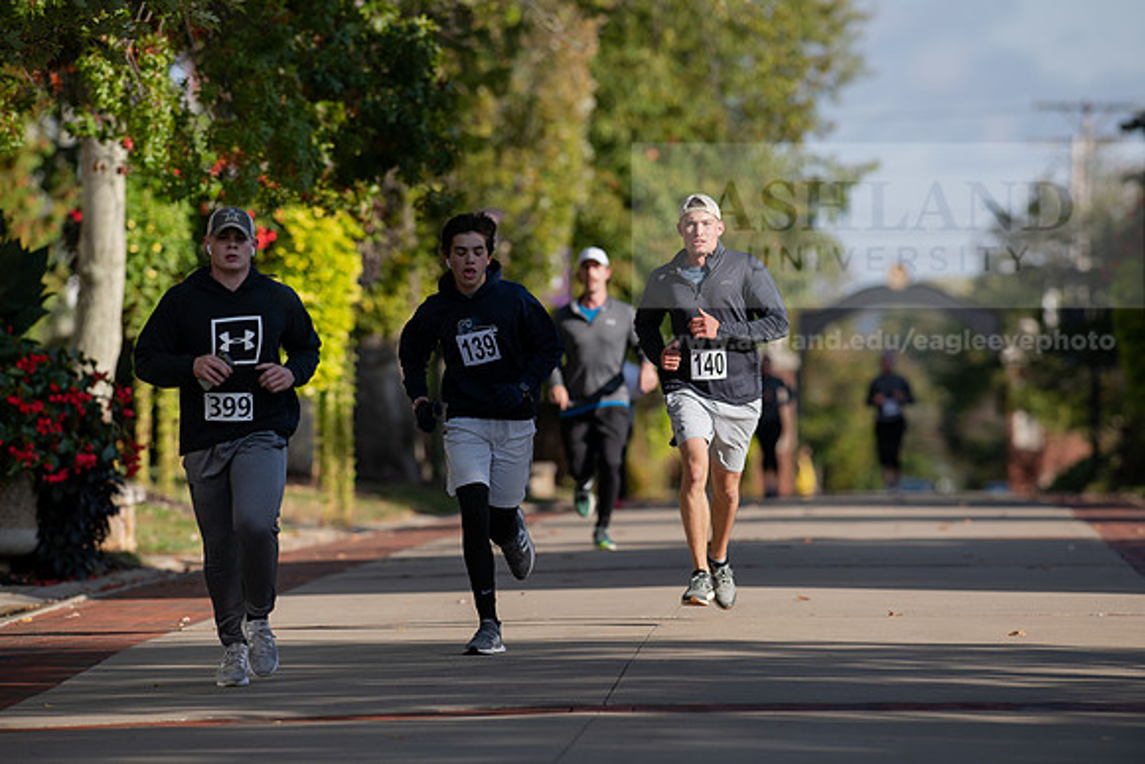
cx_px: 572
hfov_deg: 6.9
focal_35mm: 300
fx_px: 9543
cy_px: 382
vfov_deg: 4.6
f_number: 5
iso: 200
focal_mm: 300
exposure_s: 1/800
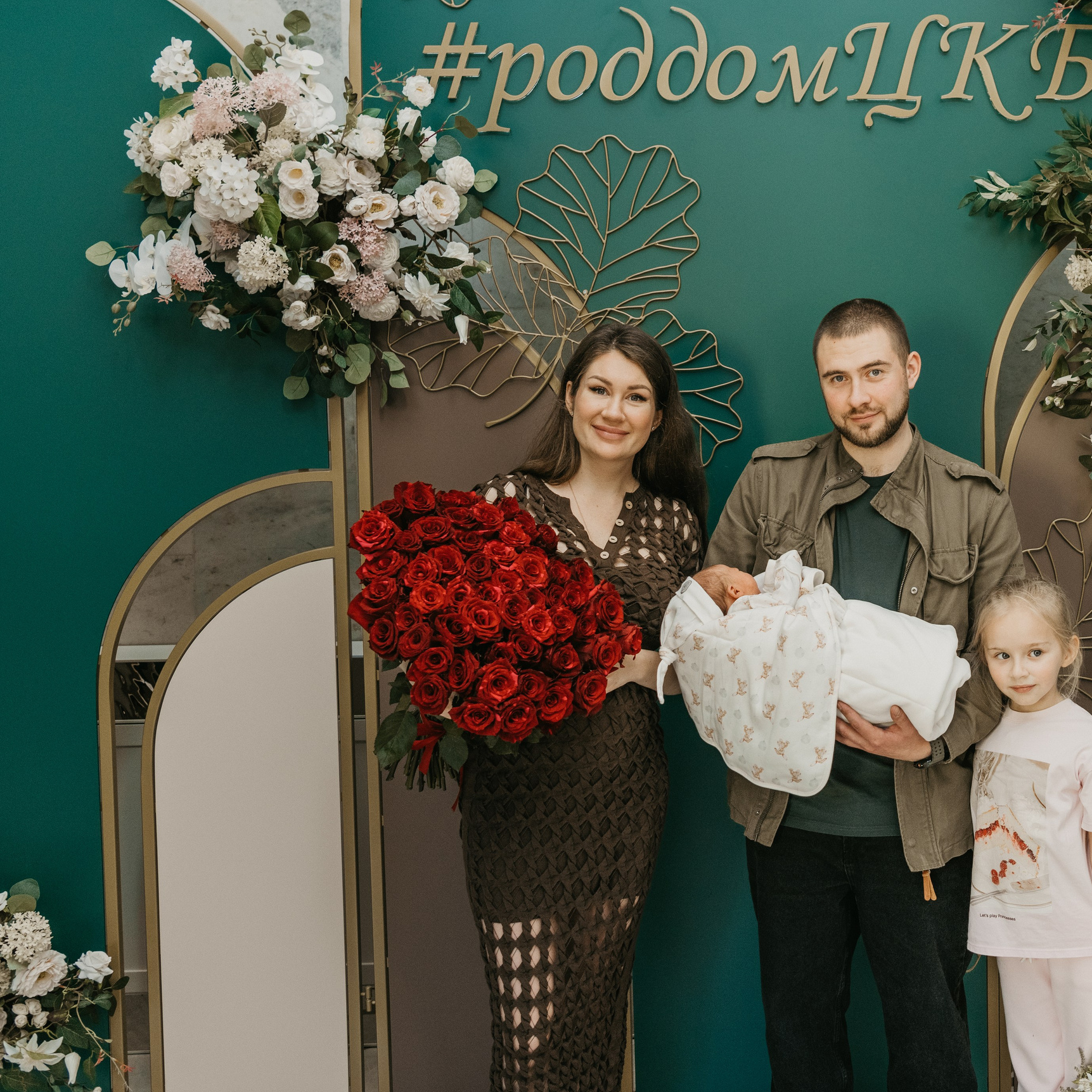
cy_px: 461
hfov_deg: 34.3
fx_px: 1713
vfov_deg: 35.3
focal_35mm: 48
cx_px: 878
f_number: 4.5
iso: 400
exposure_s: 1/160
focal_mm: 32
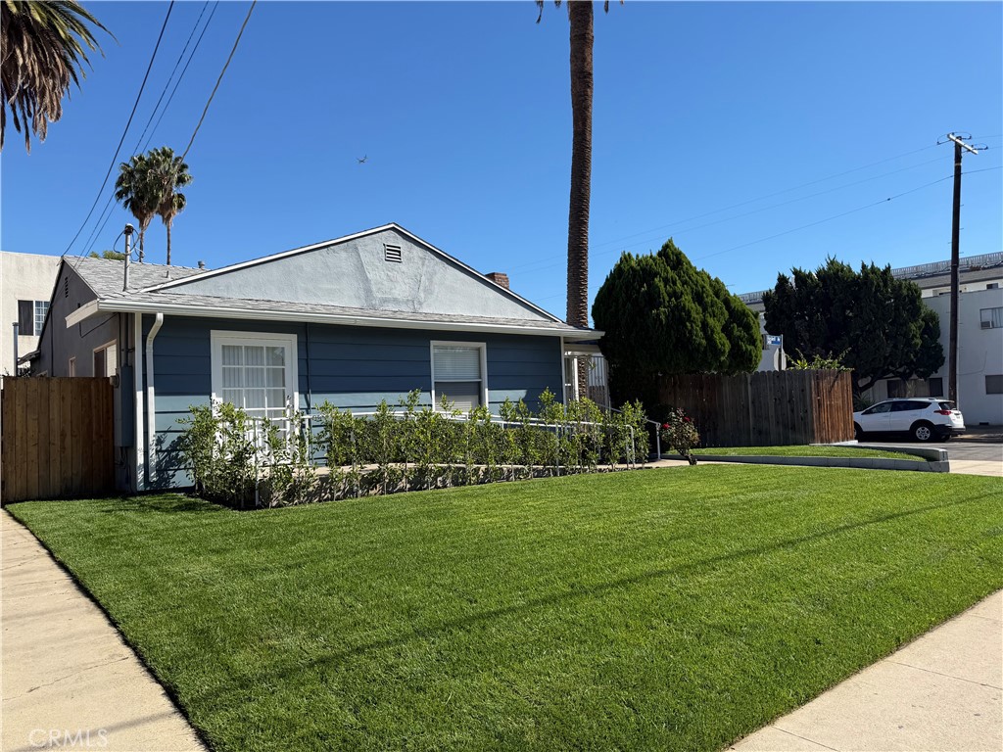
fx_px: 695
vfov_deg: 56.8
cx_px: 502
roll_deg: +3.4
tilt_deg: +3.1
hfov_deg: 71.6
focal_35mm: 24
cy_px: 376
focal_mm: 6.76
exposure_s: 1/4167
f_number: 1.78
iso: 80
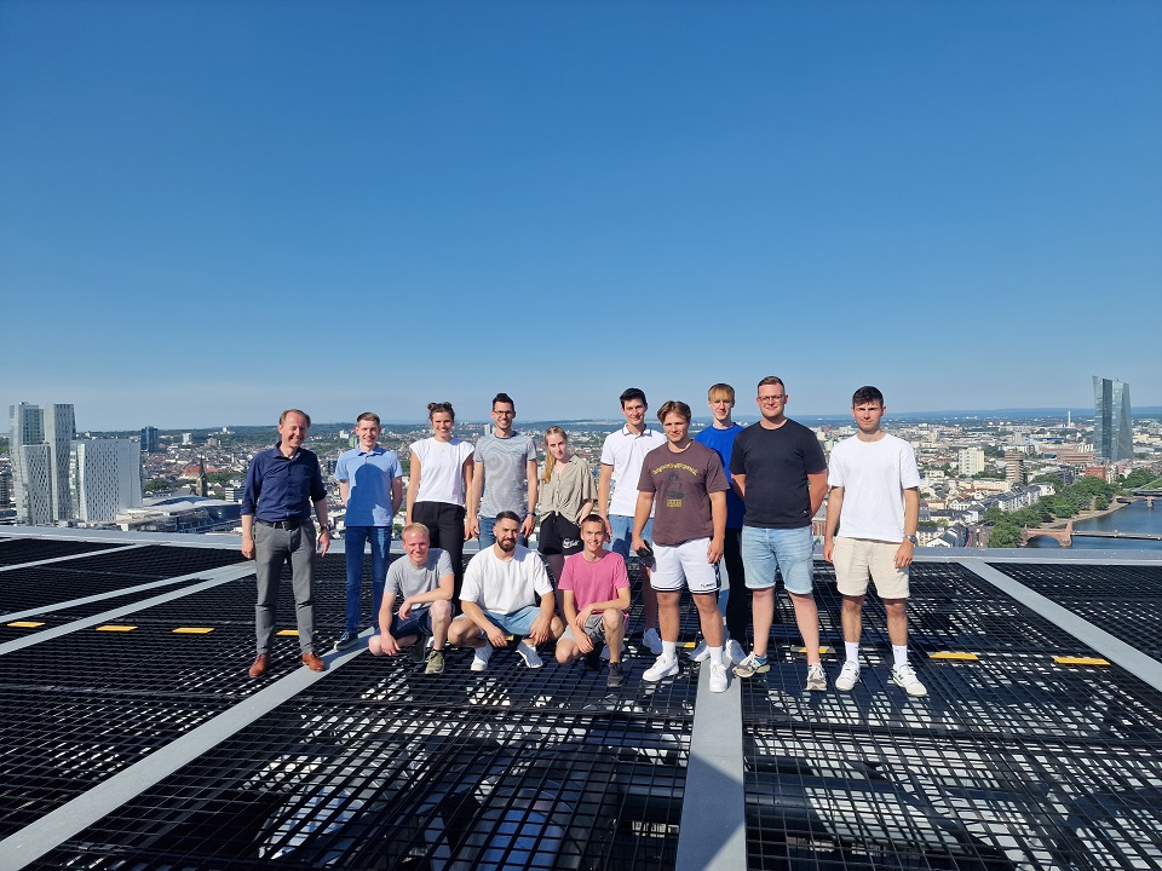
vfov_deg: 58.9
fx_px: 772
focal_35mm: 23
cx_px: 581
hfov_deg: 73.9
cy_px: 436
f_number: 1.8
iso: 50
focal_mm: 6.4
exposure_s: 1/1752
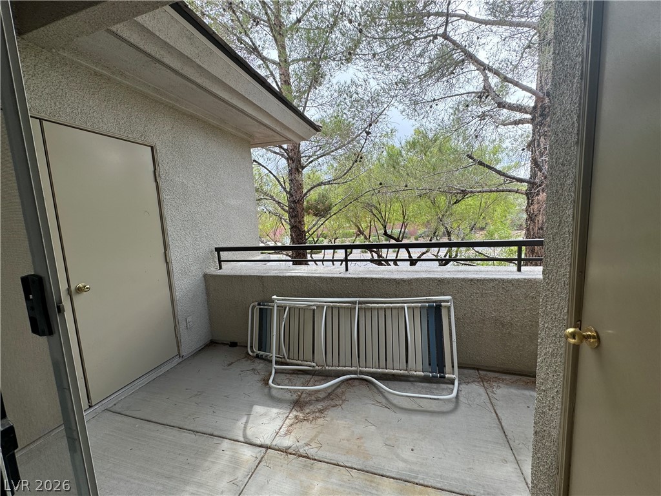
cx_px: 330
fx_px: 267
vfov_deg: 85.7
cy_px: 248
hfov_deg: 102.1
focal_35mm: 14
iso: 40
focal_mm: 2.22
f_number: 2.2
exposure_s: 1/220
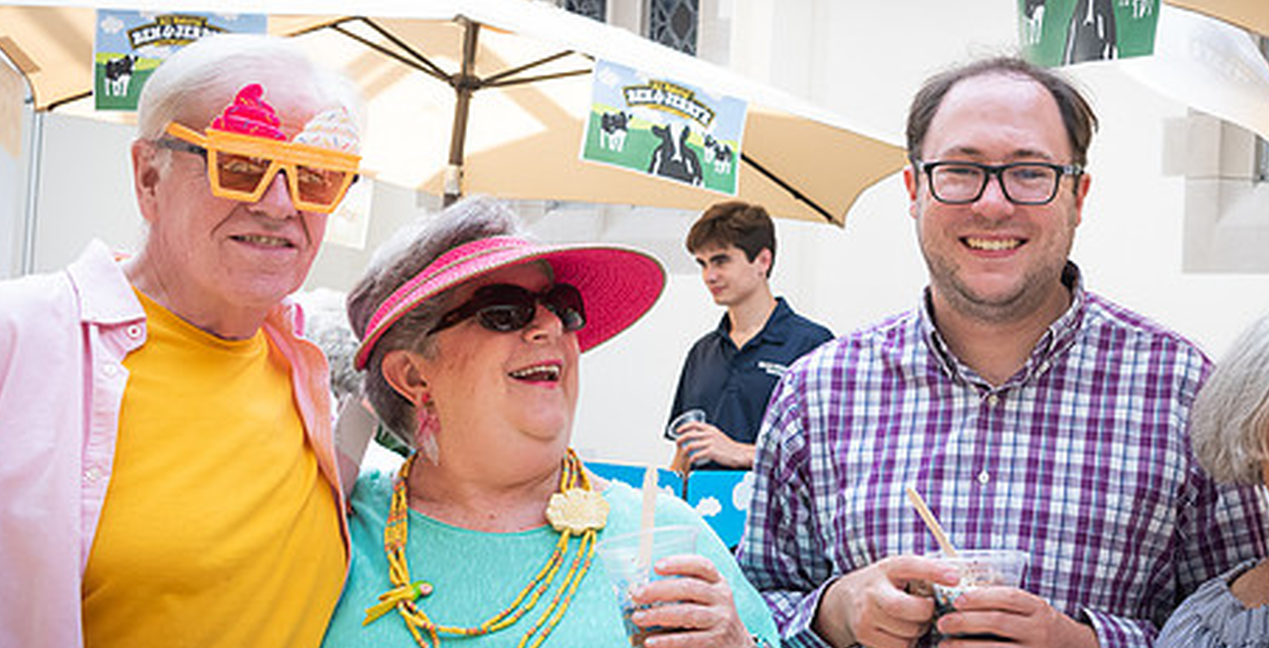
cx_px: 987
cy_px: 359
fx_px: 2273
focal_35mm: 69
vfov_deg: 16.2
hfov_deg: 30.6
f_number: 6.3
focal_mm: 28
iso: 500
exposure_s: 1/200
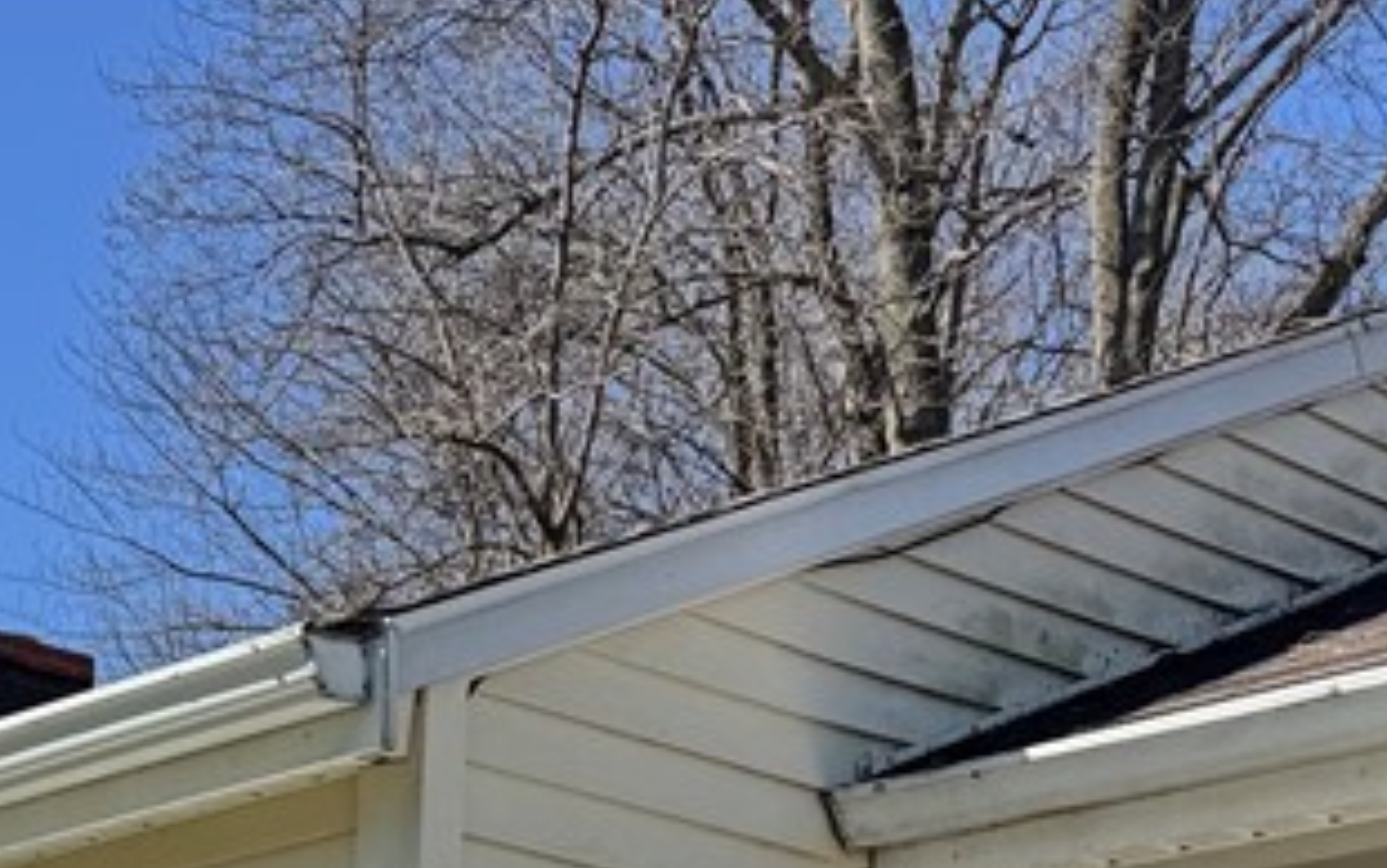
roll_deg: -0.5
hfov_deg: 20.3
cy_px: 1687
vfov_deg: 13.5
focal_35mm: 84
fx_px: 3176
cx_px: -823
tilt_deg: -2.2
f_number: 1.78
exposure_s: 1/7937
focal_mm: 6.76
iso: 80
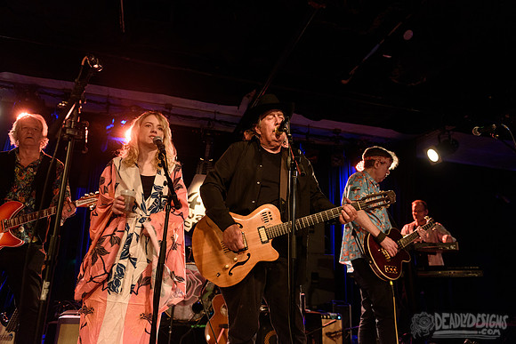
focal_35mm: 28
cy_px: 172
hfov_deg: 65.5
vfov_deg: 46.4
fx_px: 401
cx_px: 258
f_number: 3.2
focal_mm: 28
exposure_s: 1/160
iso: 2500
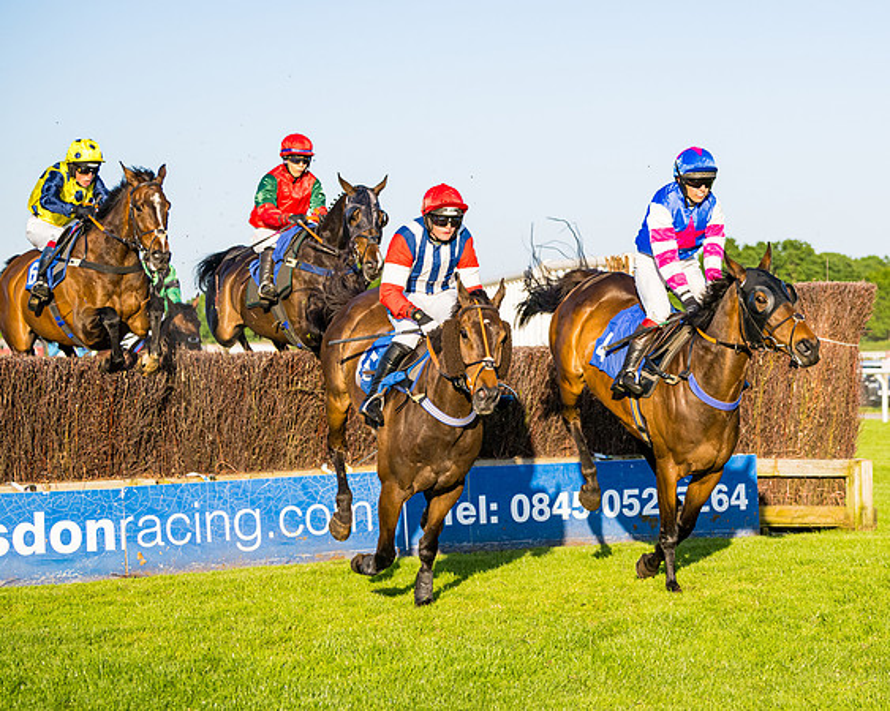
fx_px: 2841
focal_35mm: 108
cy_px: 396
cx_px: 729
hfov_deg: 17.6
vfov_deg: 14.3
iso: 400
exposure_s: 1/2500
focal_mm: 70
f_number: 4
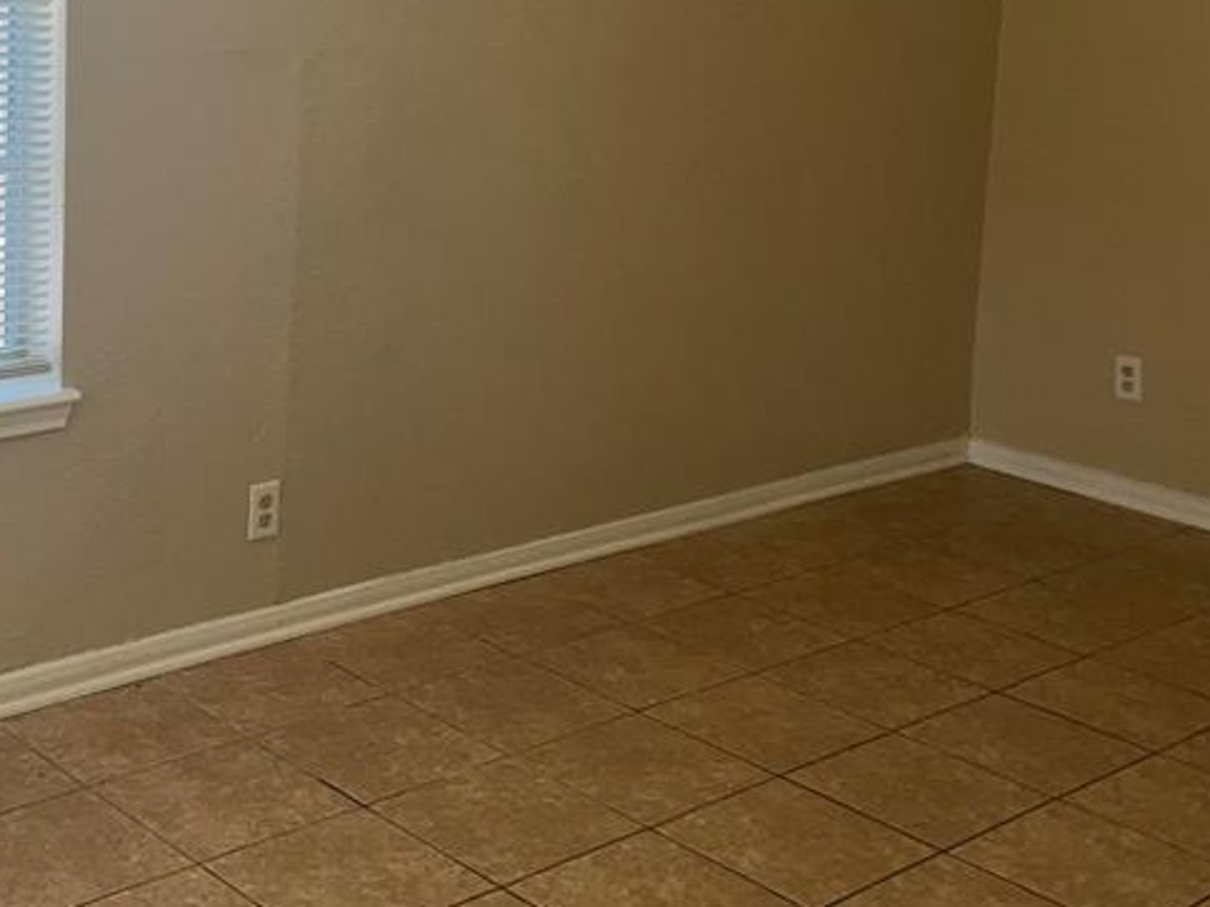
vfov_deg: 26.2
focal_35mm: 55
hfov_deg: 34.5
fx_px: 1923
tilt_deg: -8.0
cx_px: 365
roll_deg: -2.1
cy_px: 202
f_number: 1.6
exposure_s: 1/120
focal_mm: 4.2
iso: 64
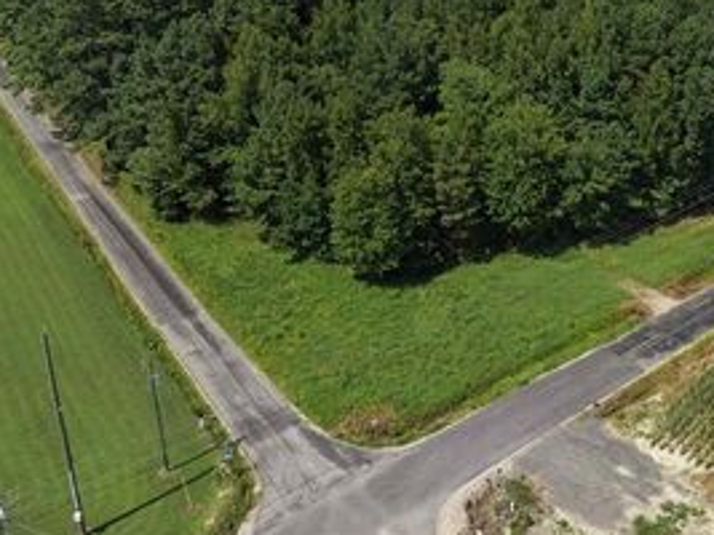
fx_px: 928
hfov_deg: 41.6
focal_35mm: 45
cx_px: 473
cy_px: 191
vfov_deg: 32.0
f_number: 1.8
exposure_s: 1/4000
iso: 140
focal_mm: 8.67
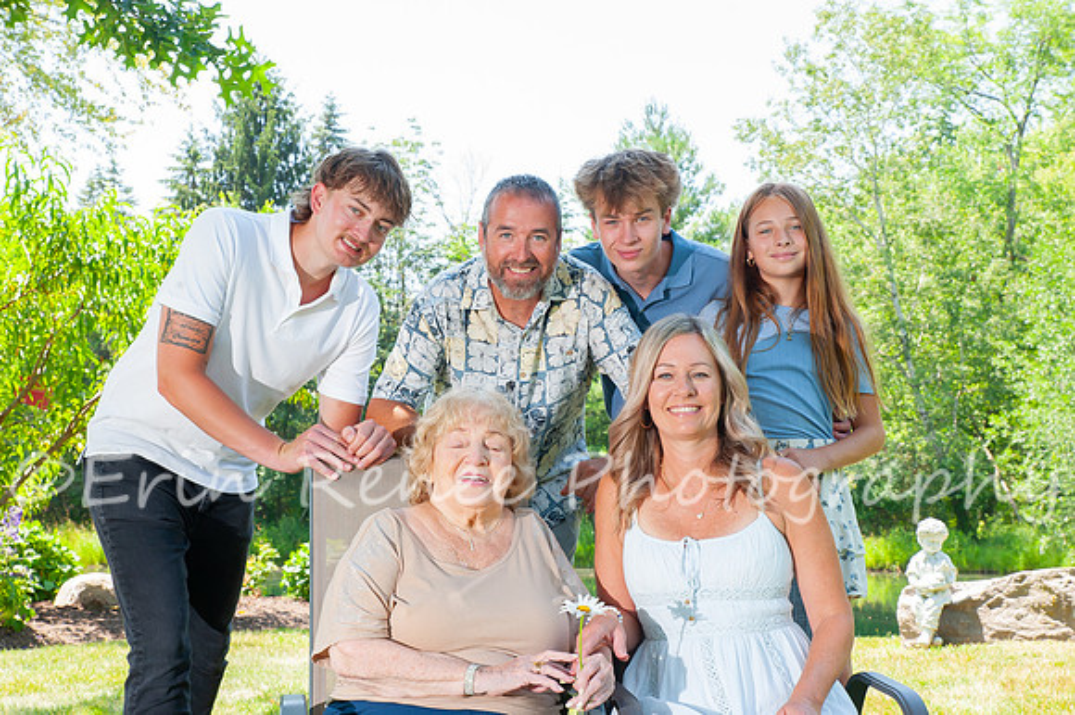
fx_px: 1612
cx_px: 558
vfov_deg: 25.0
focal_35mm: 54
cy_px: 371
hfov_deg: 36.9
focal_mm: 52
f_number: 13
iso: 640
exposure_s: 1/125
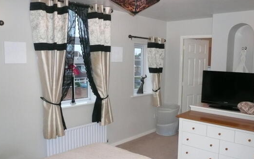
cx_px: 135
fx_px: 229
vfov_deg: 38.3
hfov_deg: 58.1
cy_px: 91
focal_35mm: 33
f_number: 2.8
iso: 250
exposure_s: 1/30
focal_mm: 4.6
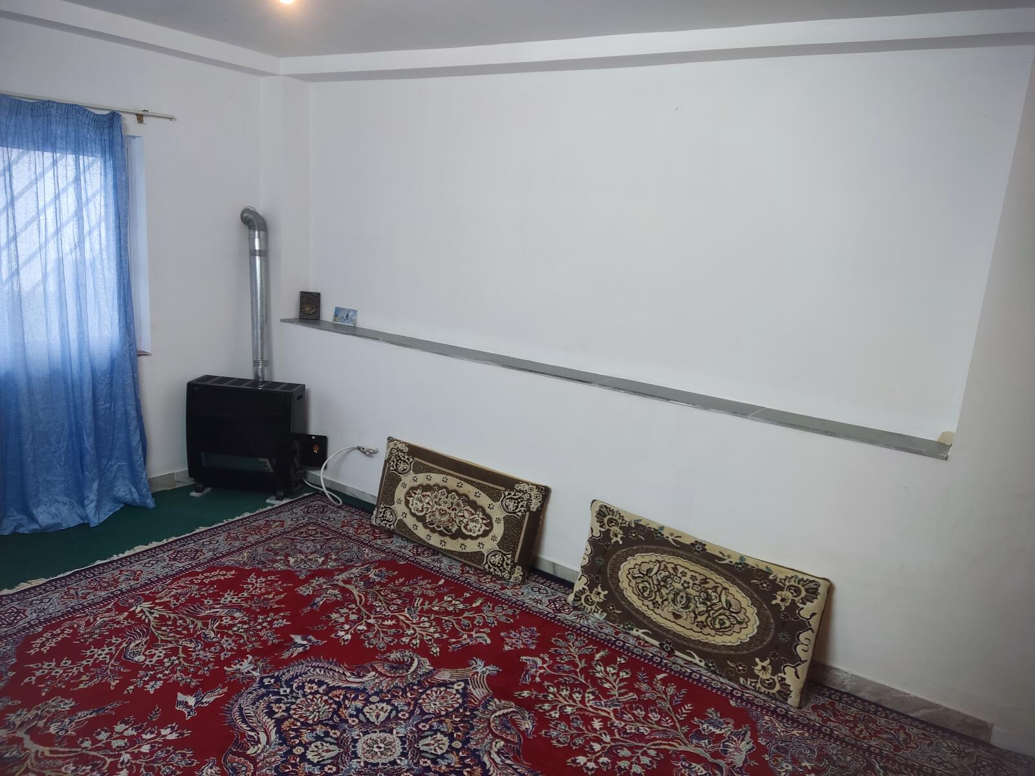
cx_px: 518
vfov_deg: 54.9
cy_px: 388
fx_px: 747
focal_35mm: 25
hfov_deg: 69.4
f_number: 1.79
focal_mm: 4.71
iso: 116
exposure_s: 1/50
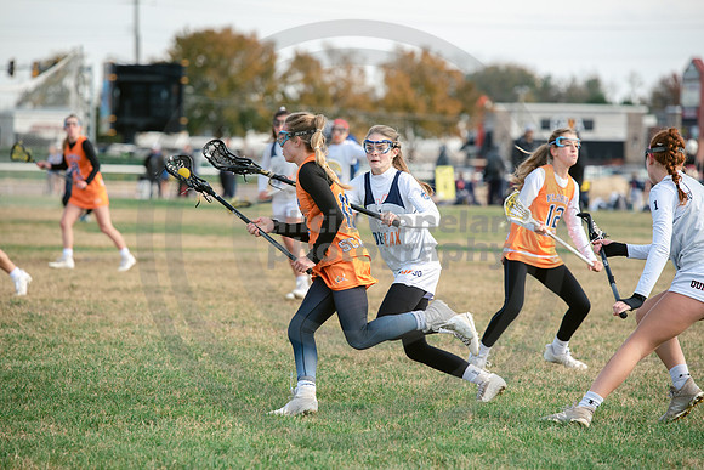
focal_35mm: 200
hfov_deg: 10.3
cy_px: 235
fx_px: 3912
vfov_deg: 6.9
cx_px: 352
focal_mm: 200
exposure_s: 1/1250
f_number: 4.5
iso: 250
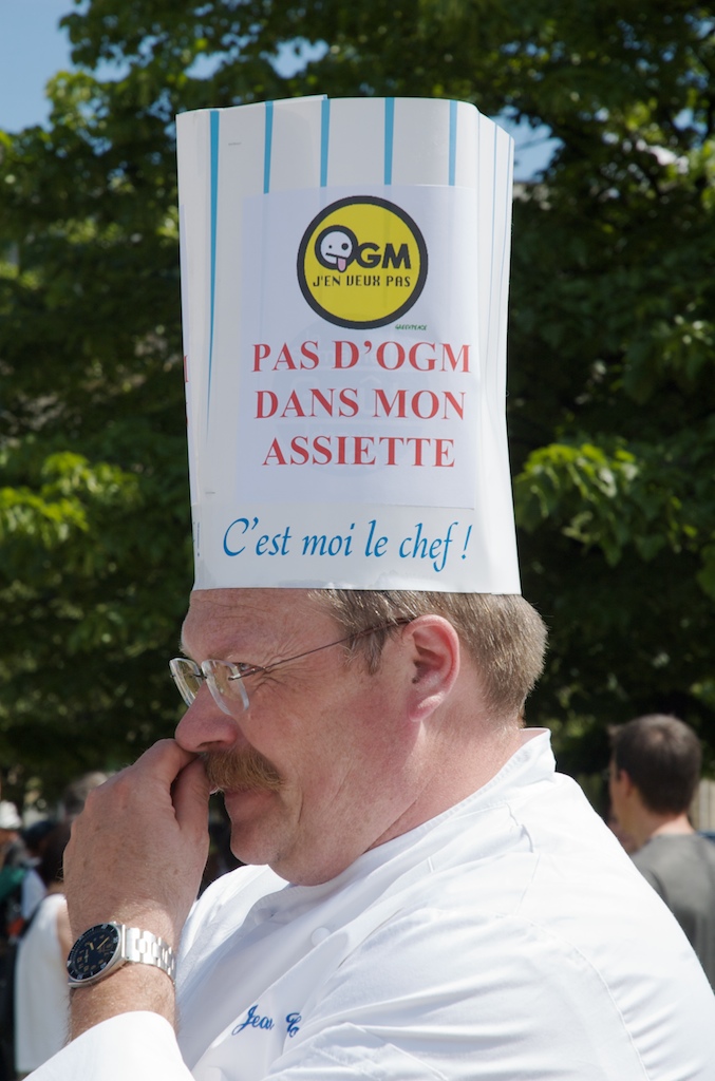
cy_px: 540
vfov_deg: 19.5
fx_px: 3146
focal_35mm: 105
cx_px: 358
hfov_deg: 13.0
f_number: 9
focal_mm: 70
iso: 200
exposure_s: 1/320
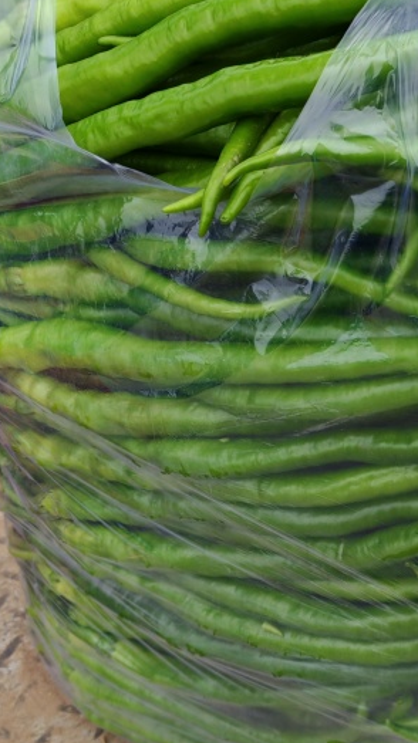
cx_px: 486
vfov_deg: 34.9
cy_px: 360
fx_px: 1183
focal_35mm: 60
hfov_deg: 19.0
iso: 50
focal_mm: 5.52
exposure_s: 1/210
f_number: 1.95
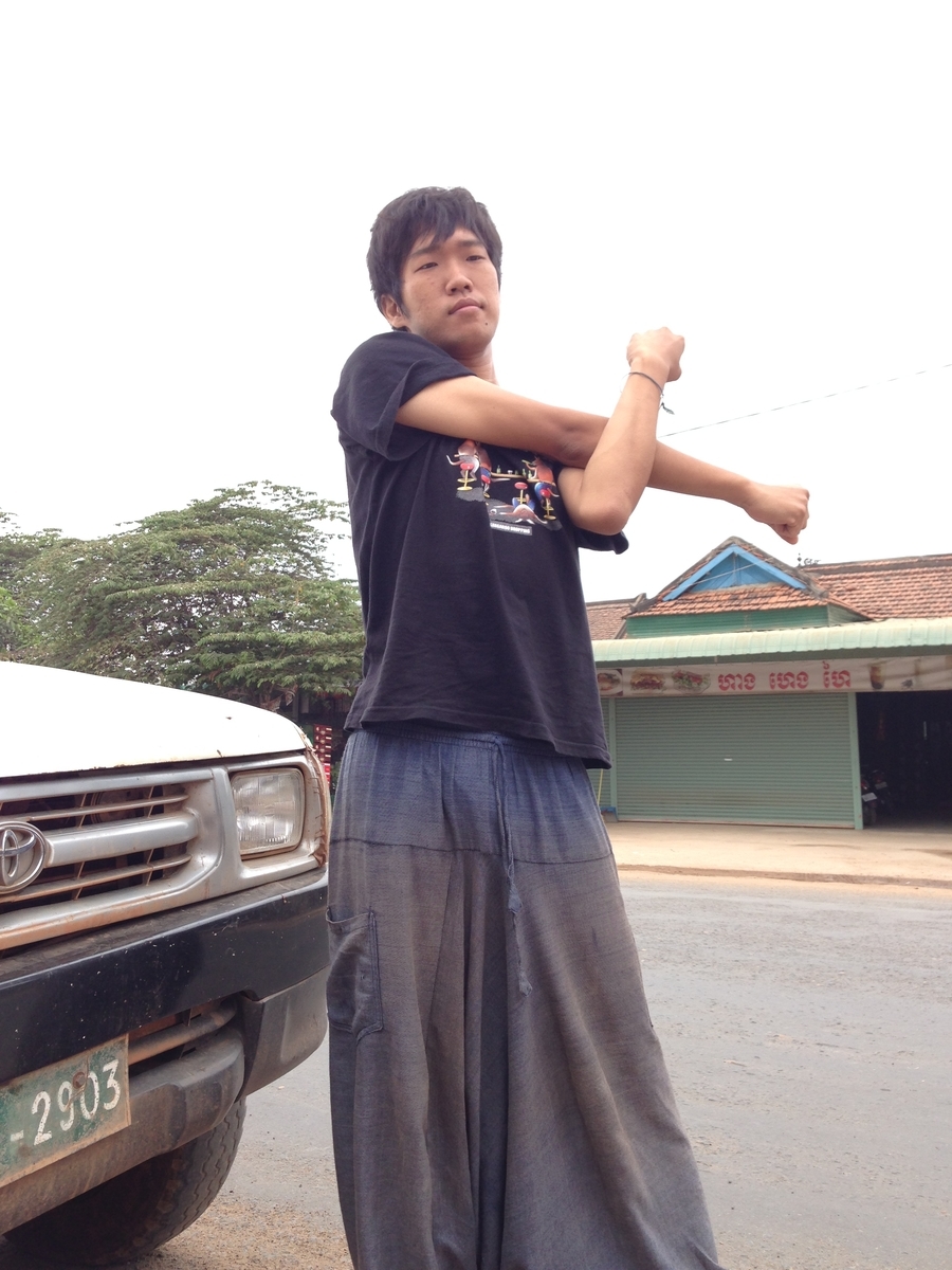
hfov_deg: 42.9
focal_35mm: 33
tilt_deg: +9.3
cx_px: 476
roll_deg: -0.3
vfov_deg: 55.4
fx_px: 1210
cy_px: 635
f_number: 2.4
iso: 50
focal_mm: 4.12
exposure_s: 1/204
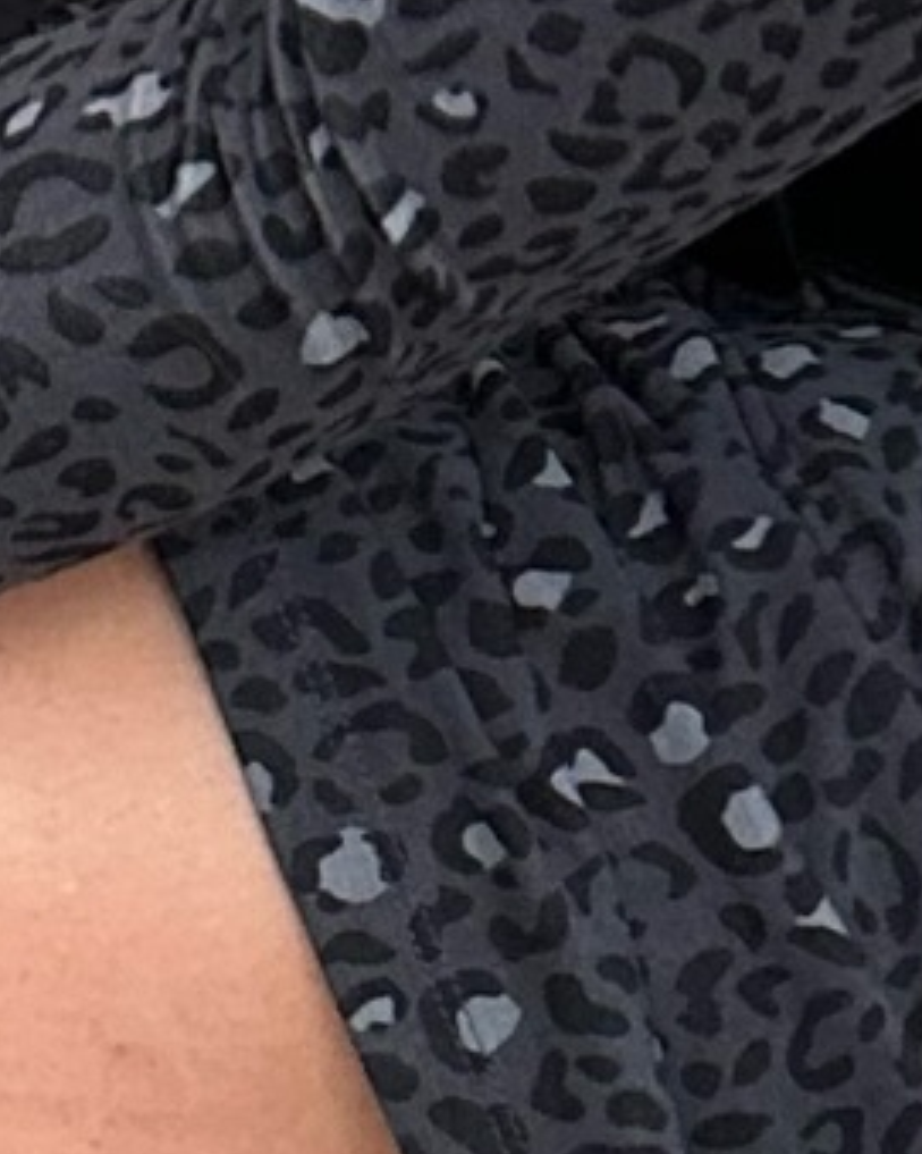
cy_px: -1106
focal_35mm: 177
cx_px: 1177
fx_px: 6040
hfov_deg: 8.6
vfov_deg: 10.1
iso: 25
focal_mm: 2.69
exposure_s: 1/383
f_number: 1.9
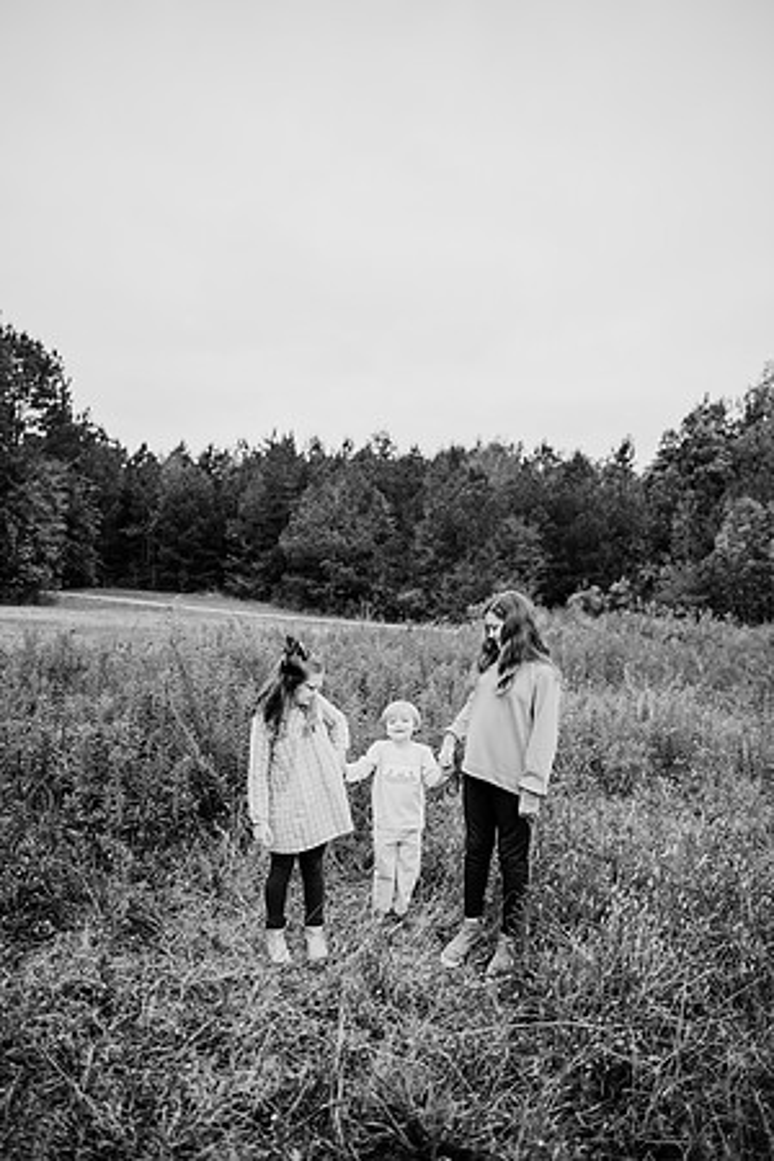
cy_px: 580
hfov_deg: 53.1
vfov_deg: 73.7
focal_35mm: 24
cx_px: 387
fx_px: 774
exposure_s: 1/800
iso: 125
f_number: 2.2
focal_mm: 24
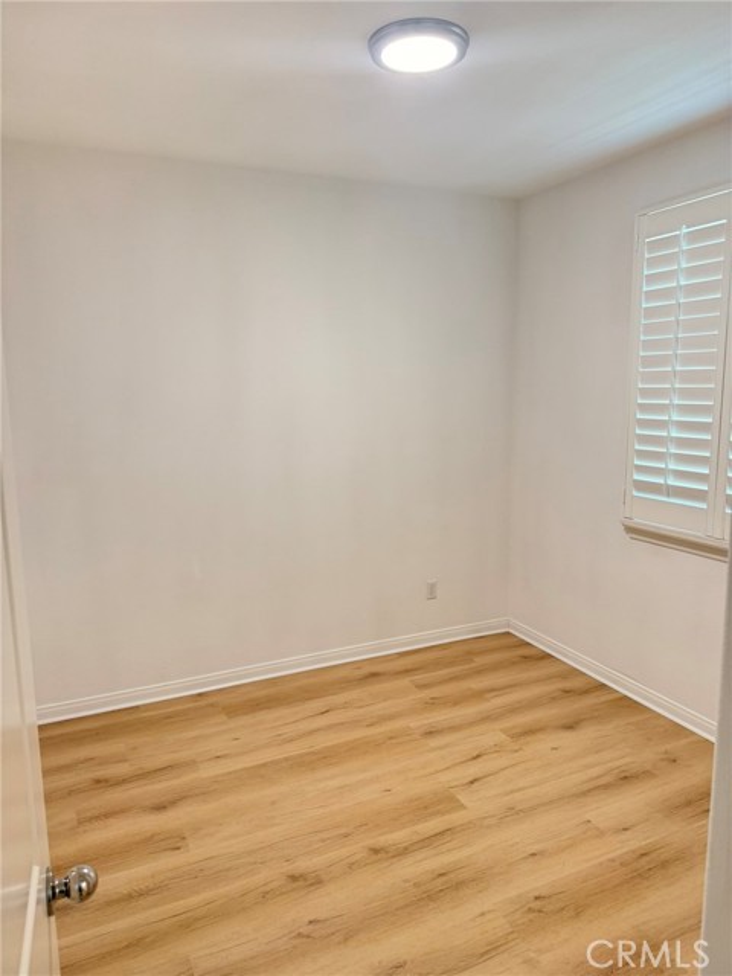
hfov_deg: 56.8
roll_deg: -0.3
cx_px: 366
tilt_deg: -9.9
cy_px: 488
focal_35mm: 24
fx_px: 677
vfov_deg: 71.6
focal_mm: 6.76
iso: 200
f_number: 1.78
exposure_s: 1/60
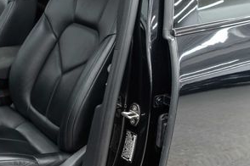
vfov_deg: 22.2
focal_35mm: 61
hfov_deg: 31.6
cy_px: 68
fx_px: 424
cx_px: 32
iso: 1000
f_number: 3.2
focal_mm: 28
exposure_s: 1/50
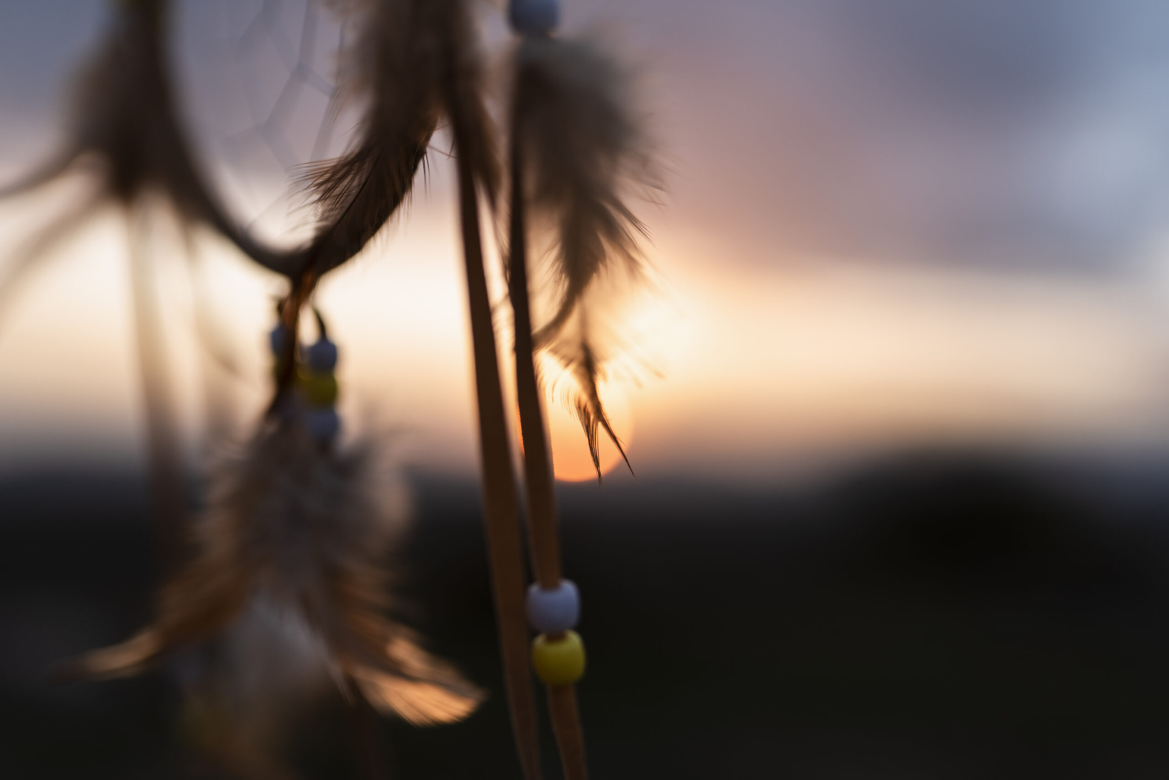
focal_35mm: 35
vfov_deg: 37.9
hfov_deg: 54.4
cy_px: 390
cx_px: 584
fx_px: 1137
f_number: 1.8
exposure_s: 1/500
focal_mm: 35
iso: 125
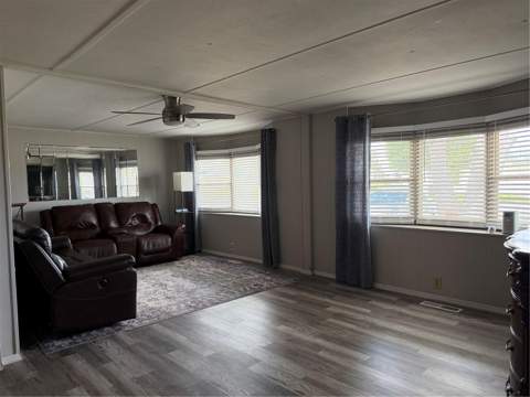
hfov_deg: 71.6
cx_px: 265
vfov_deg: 56.8
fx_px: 367
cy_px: 198
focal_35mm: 24
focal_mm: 6.76
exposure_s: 1/138
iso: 200
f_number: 1.78
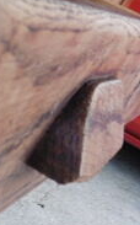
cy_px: 172
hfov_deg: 12.3
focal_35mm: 89
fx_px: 545
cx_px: -173
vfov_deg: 23.1
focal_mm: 4.3
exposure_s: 1/60
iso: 100
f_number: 3.3
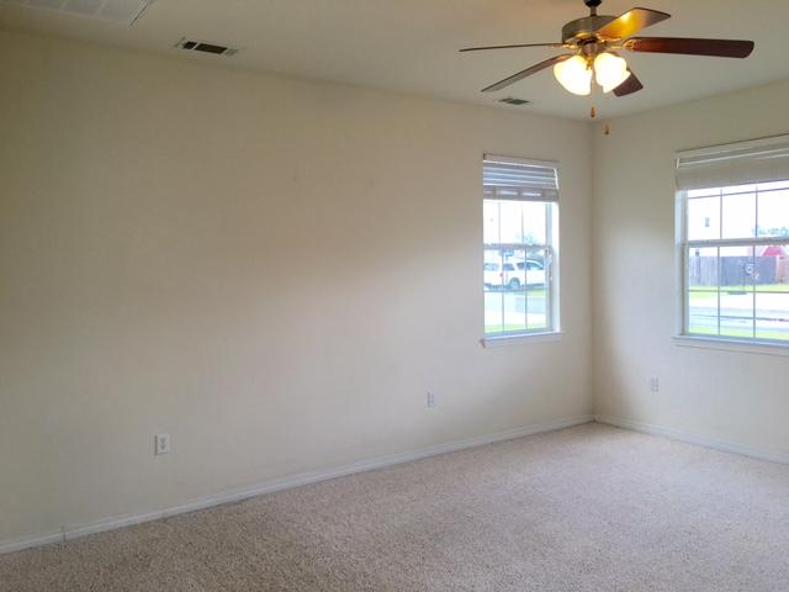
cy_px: 296
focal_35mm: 29
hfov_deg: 61.7
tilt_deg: -1.9
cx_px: 394
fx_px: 661
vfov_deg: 48.2
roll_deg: +0.5
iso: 32
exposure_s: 1/120
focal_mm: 4.15
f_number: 2.2
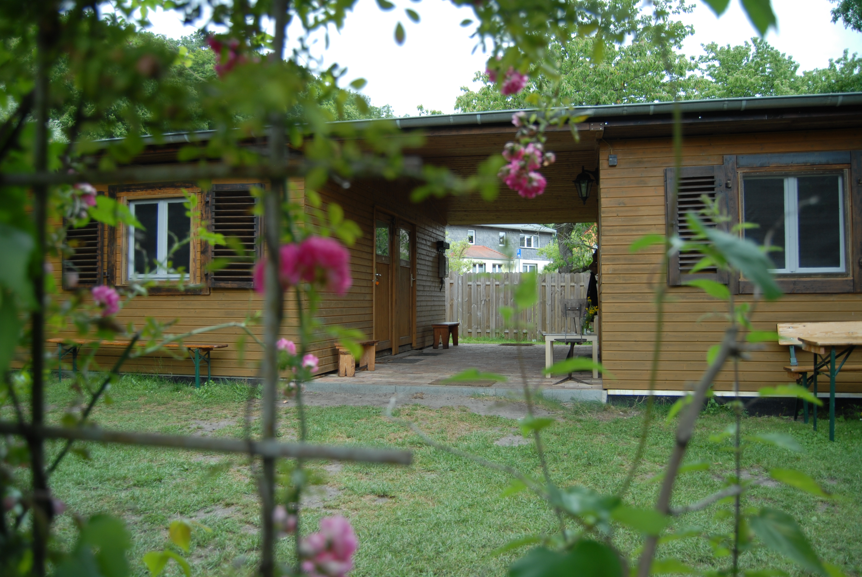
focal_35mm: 27
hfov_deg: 67.3
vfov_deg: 48.0
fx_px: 647
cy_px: 288
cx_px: 431
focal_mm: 18
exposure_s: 1/40
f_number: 3.5
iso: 100
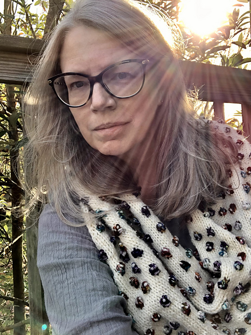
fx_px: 319
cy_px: 170
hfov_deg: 43.0
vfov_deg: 55.3
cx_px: 125
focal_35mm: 33
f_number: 2.2
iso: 20
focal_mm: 2.87
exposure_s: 1/120
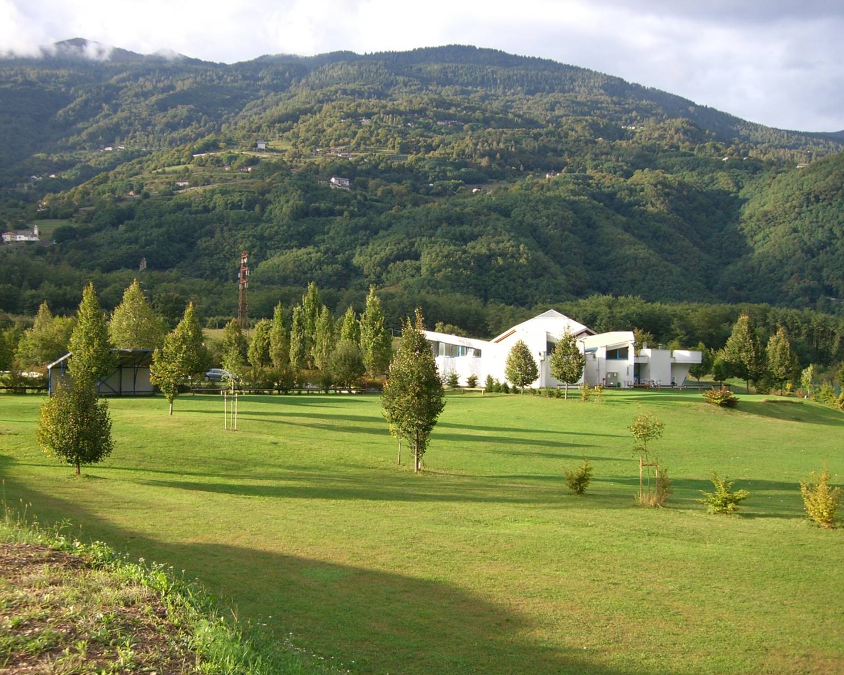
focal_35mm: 40
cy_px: 341
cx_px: 408
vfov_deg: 37.3
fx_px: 999
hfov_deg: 45.8
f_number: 2.7
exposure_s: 1/200
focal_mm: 6.2
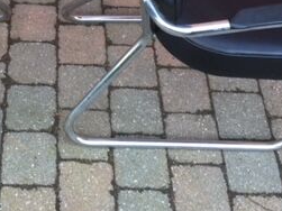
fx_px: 603
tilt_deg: -49.1
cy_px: -30
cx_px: 47
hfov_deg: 25.8
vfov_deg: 19.0
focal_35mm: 74
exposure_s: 1/33
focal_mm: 4.15
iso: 40
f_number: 2.2
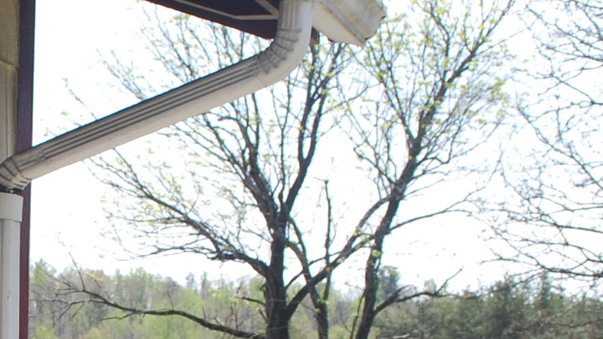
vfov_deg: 10.1
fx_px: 1887
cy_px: 379
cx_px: -92
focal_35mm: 118
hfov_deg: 17.4
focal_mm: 22
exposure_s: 1/100
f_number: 9
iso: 200
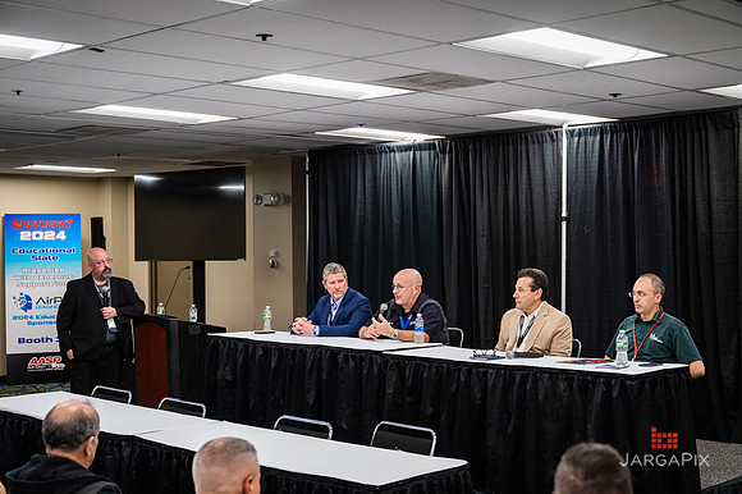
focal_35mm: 51
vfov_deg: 26.3
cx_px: 371
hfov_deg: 38.6
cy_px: 247
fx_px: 1059
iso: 1600
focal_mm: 51
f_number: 4
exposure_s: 1/200
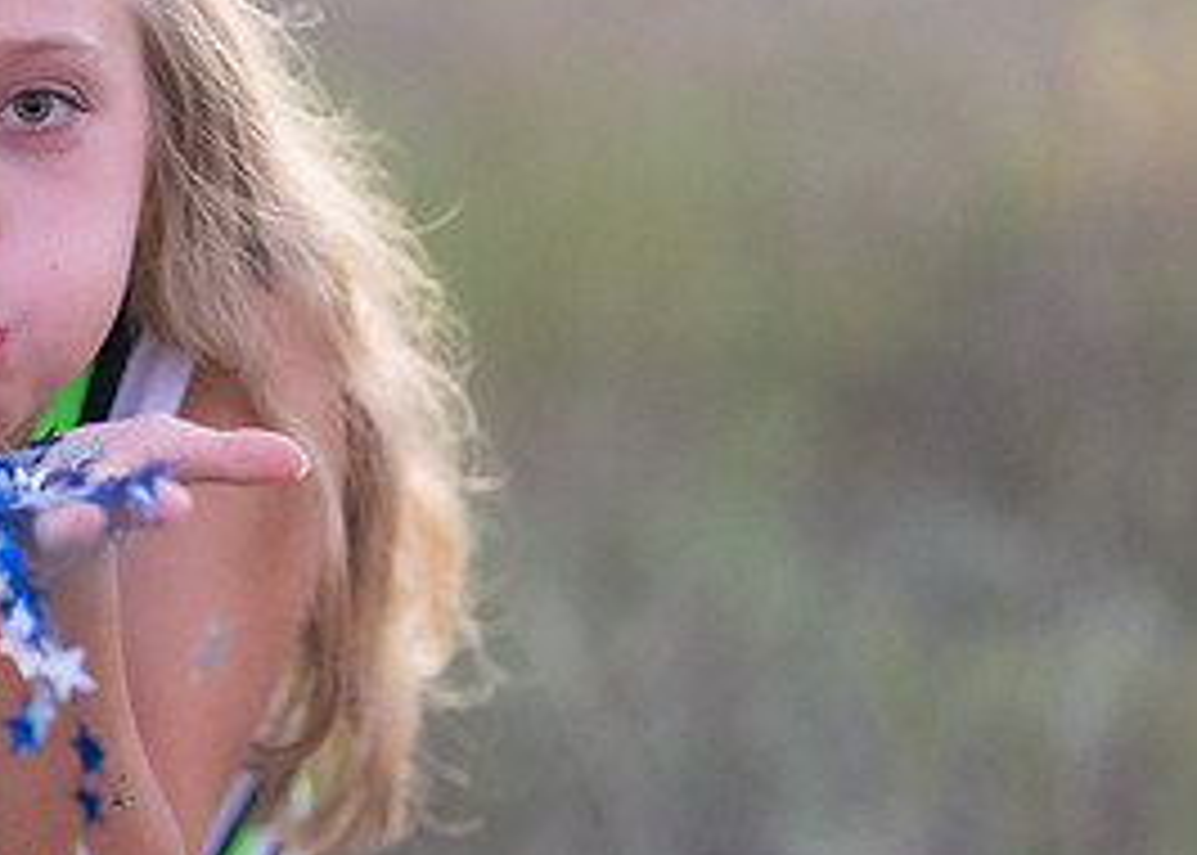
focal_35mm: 128
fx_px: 4351
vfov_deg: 11.2
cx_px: 15
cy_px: 425
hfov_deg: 15.4
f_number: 1.2
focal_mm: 50
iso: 1250
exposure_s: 1/800
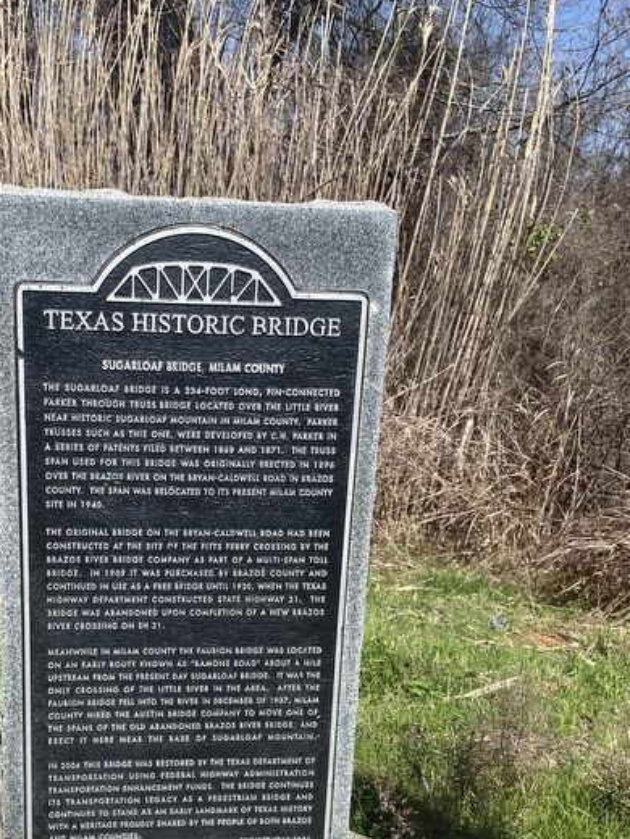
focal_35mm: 40
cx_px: 197
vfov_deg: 46.0
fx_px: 971
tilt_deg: -15.7
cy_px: 570
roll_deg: +0.4
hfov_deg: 35.5
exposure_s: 1/2967
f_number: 1.8
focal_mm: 4.25
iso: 32
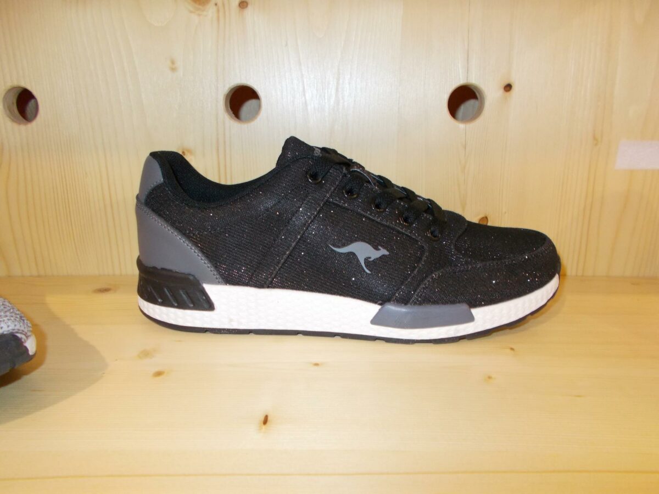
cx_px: 330
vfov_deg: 53.1
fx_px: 495
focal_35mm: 26
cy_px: 247
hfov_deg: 67.3
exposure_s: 1/25
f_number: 3.2
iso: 200
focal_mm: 4.6
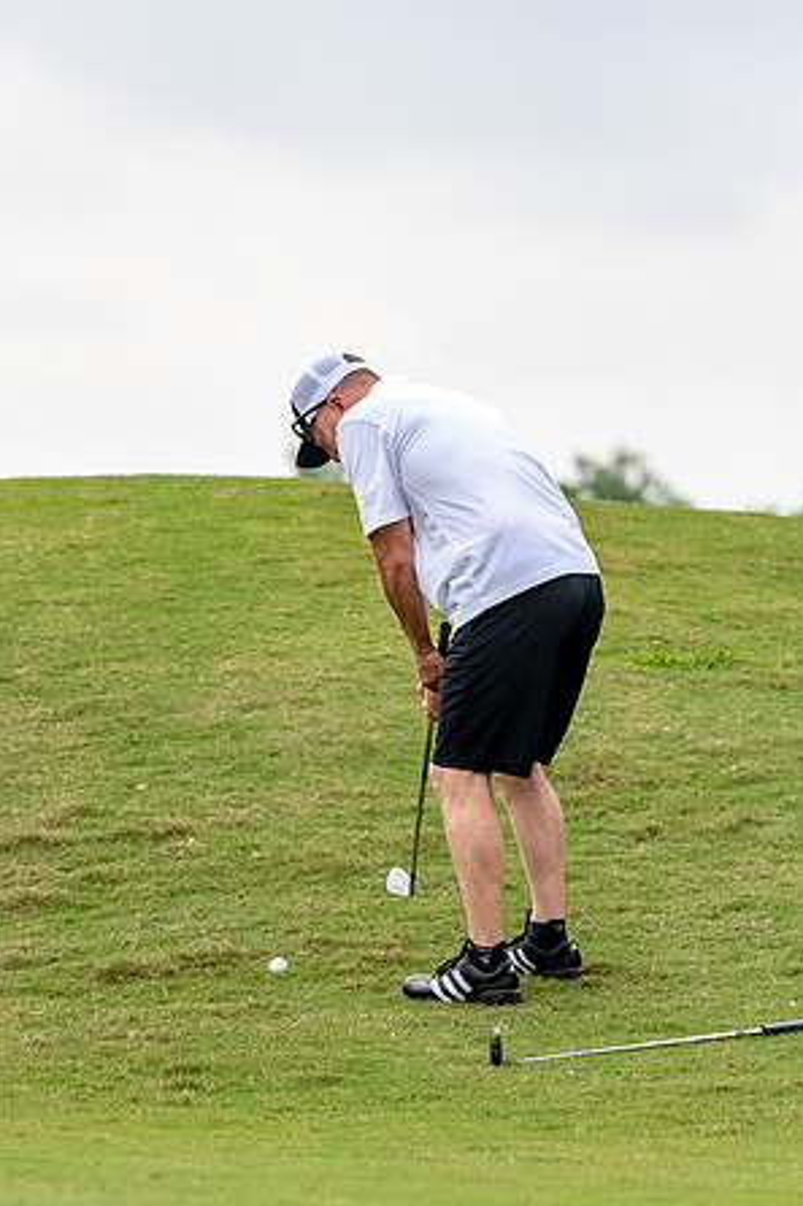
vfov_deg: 6.8
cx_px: 403
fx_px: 10145
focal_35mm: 303
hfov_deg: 4.5
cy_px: 606
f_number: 5.6
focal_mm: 200
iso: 1400
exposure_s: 1/2000
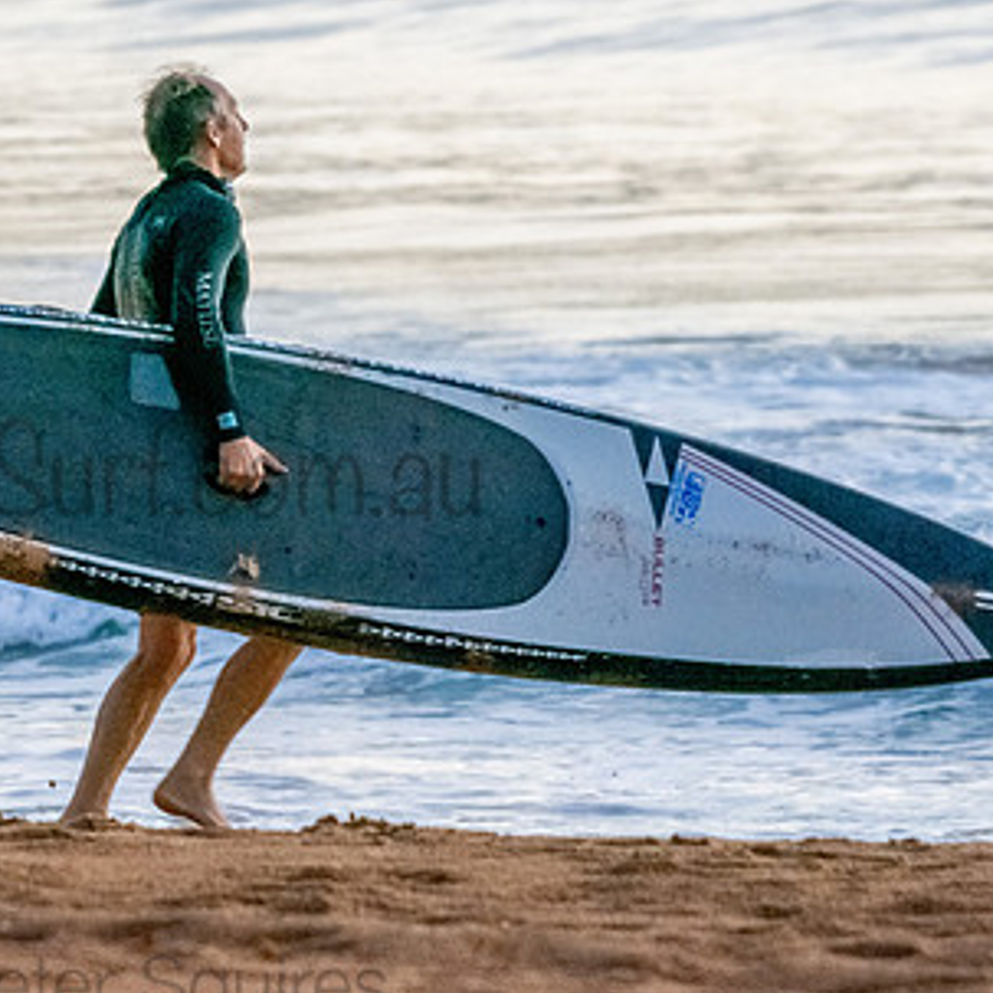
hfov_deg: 2.7
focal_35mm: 659
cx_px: 134
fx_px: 21388
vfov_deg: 2.7
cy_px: 441
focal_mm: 270
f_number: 5.6
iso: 4000
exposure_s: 1/500
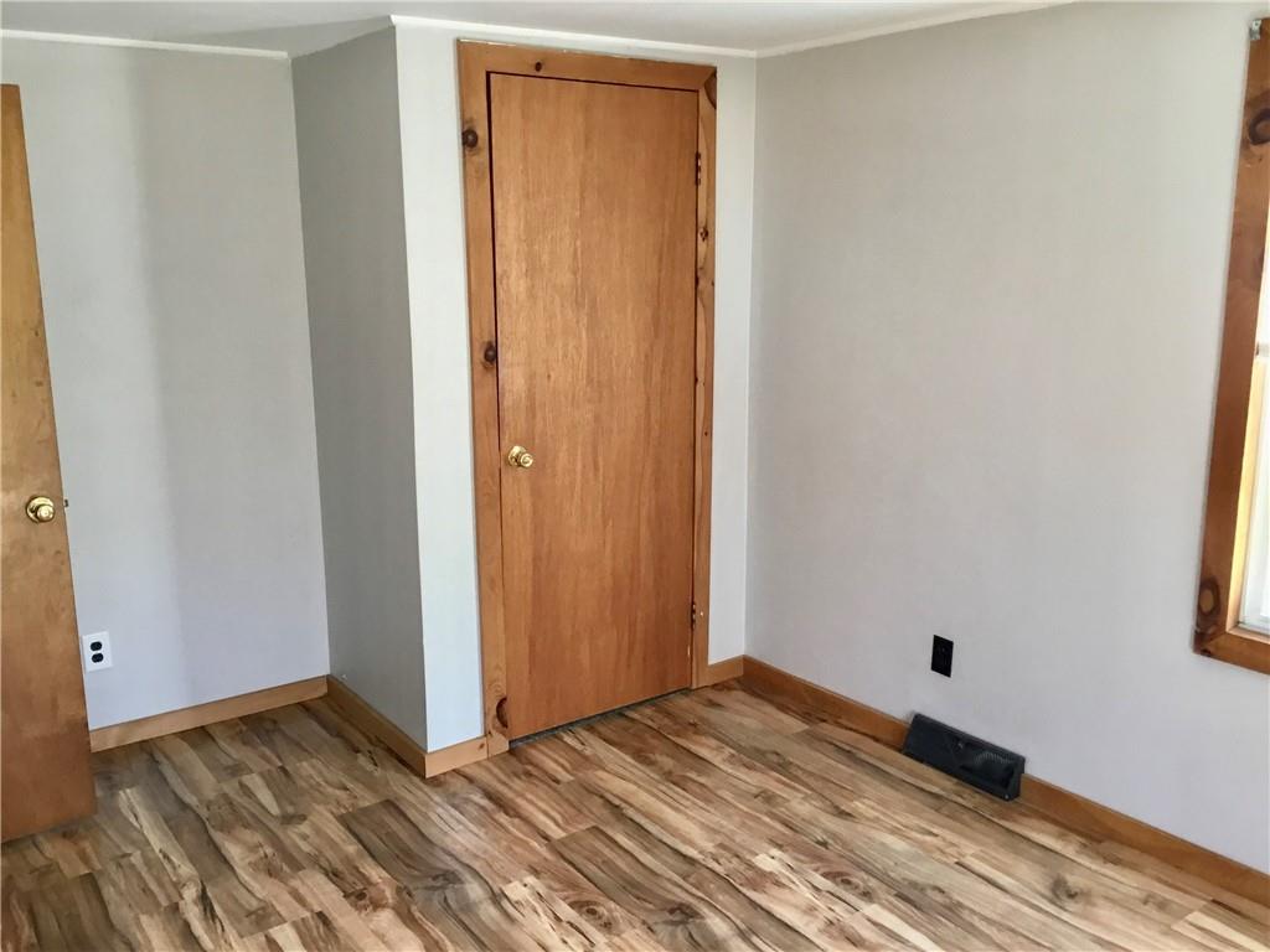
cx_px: 635
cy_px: 476
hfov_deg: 58.4
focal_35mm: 31
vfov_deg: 45.4
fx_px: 1137
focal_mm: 3.3
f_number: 2.4
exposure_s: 1/30
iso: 64
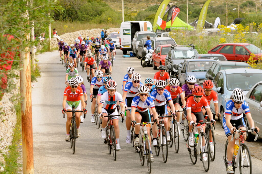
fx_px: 850
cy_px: 87
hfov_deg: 17.5
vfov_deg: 11.7
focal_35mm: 117
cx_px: 131
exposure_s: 1/800
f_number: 7.1
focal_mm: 78
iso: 400
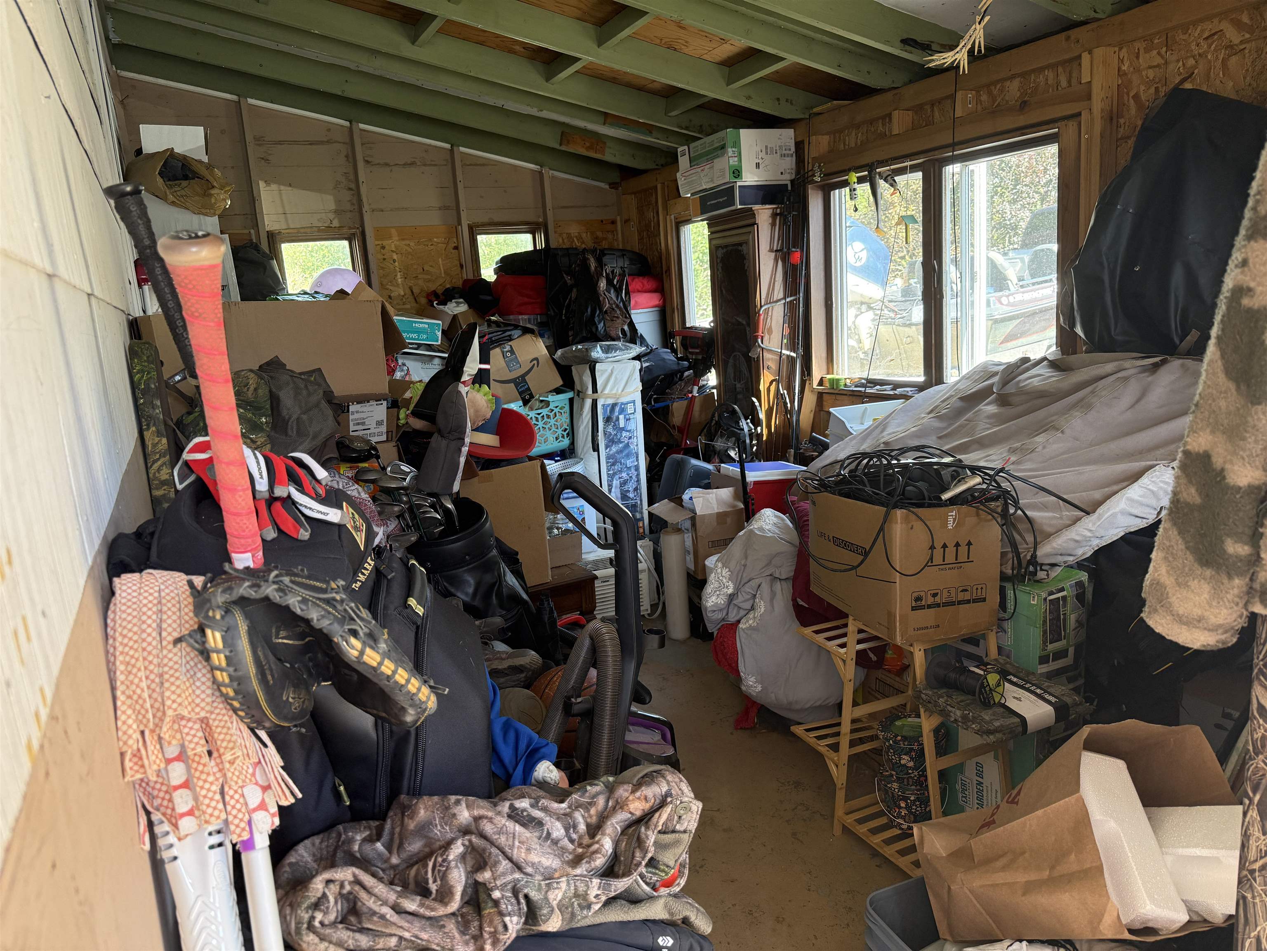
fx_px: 878
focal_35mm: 24
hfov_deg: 71.6
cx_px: 634
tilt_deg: -10.2
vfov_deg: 56.8
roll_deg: +4.6
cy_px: 476
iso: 200
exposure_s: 1/91
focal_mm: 6.76
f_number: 1.78
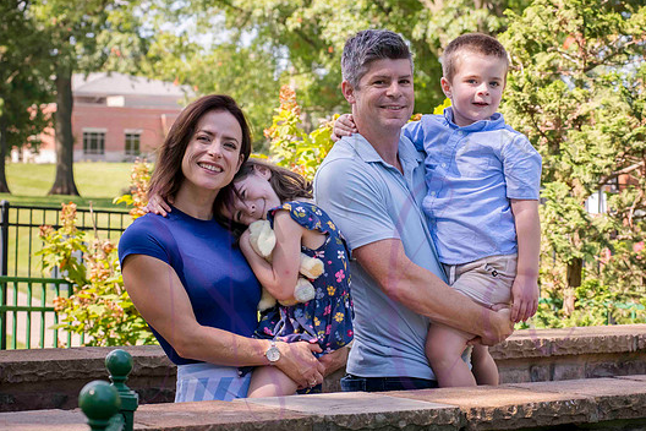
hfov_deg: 18.9
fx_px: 1938
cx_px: 383
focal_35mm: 108
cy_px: 174
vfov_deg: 12.7
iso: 400
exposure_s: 1/320
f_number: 8
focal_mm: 80
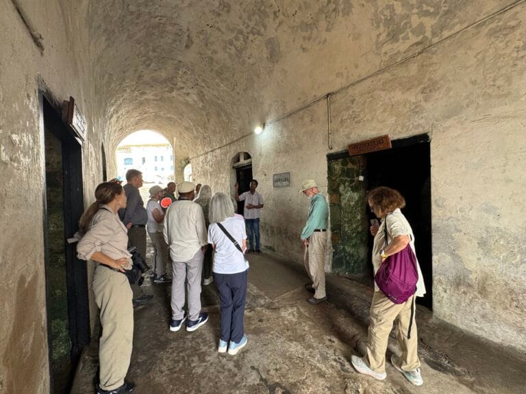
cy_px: 197
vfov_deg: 85.7
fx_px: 213
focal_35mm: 14
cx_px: 263
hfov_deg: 102.1
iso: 125
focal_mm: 2.22
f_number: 2.2
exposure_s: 1/99
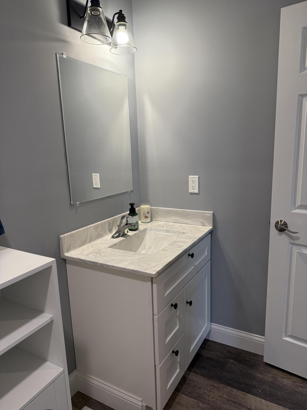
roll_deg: +1.9
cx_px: 154
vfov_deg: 71.6
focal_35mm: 24
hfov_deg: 56.8
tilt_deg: -9.3
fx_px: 284
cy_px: 205
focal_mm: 6.76
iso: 250
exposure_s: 1/120
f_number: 1.78
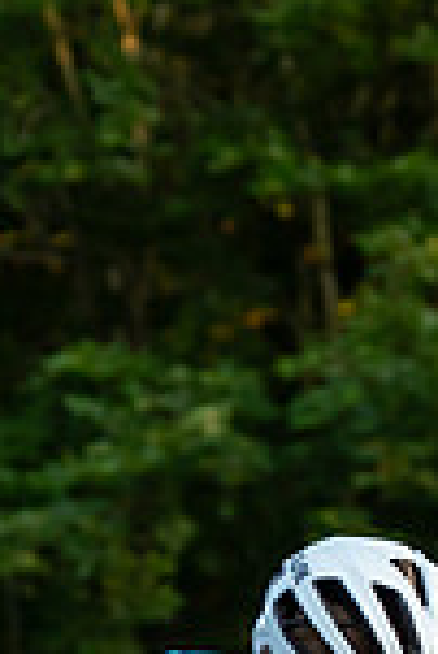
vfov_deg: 5.9
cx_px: 194
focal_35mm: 345
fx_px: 6281
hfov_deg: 4.0
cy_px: 868
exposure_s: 1/800
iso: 1000
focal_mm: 70
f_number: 3.5
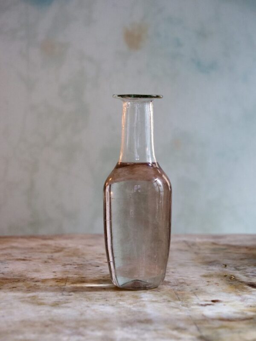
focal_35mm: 68
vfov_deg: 28.6
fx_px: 671
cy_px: 170
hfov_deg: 21.6
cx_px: 128
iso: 1600
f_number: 3.8
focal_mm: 34
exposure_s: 1/80
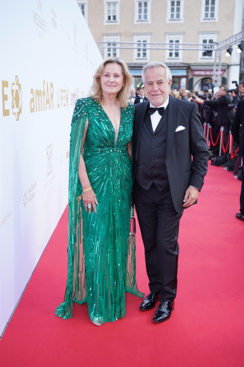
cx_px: 122
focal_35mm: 38
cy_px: 184
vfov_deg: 50.7
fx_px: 387
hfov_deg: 35.0
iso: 800
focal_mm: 38
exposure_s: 1/160
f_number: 4
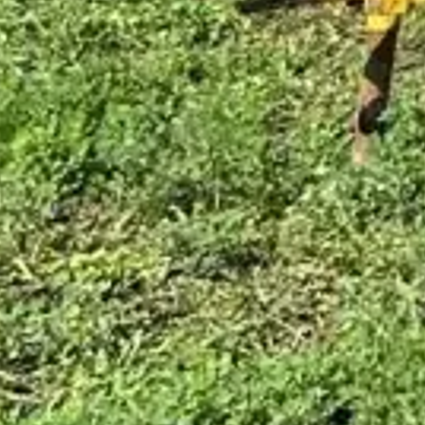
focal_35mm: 304
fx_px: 4223
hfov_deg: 5.4
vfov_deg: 5.6
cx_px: 1243
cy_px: -495
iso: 64
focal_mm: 6.86
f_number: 1.78
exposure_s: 1/2809
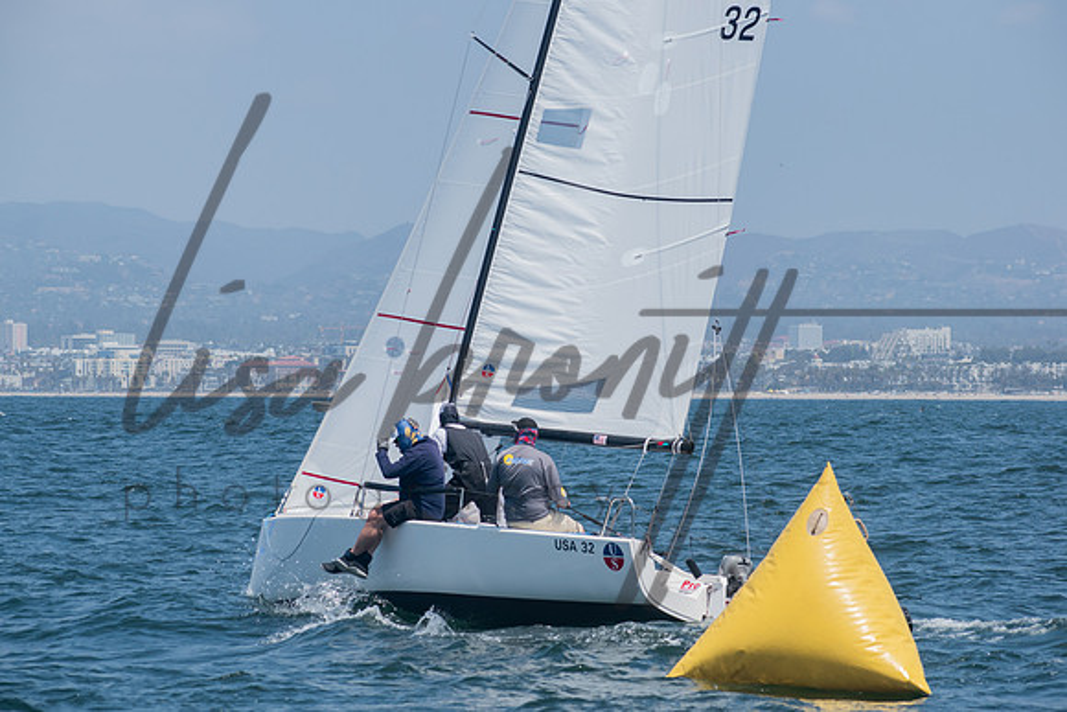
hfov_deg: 11.4
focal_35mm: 180
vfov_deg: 7.6
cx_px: 534
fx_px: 5331
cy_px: 356
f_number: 8
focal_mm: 116
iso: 400
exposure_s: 1/1250
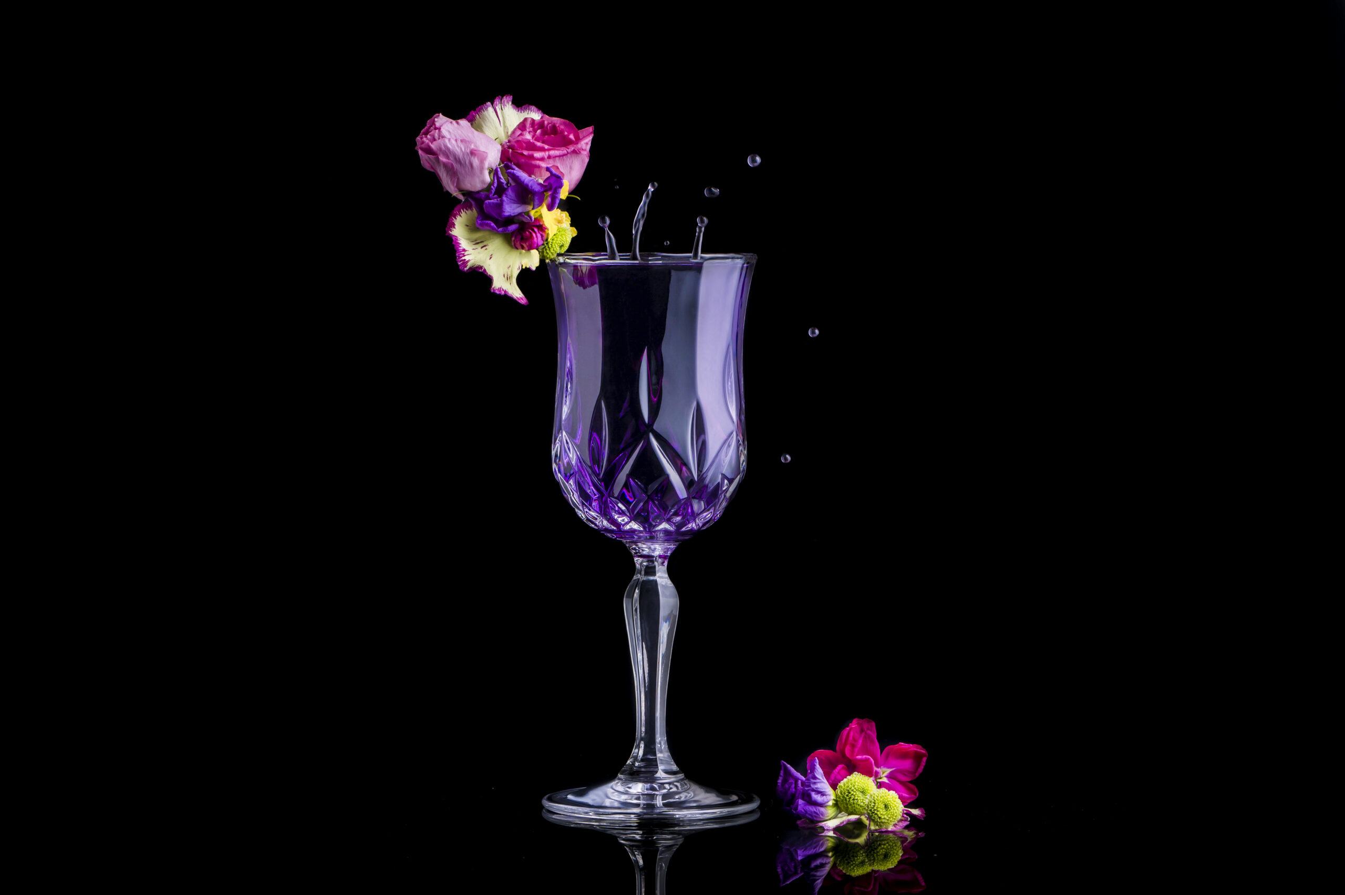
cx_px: 672
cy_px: 448
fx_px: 3920
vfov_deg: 13.0
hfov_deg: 19.5
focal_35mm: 105
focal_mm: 105
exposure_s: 1/25
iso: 200
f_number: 13
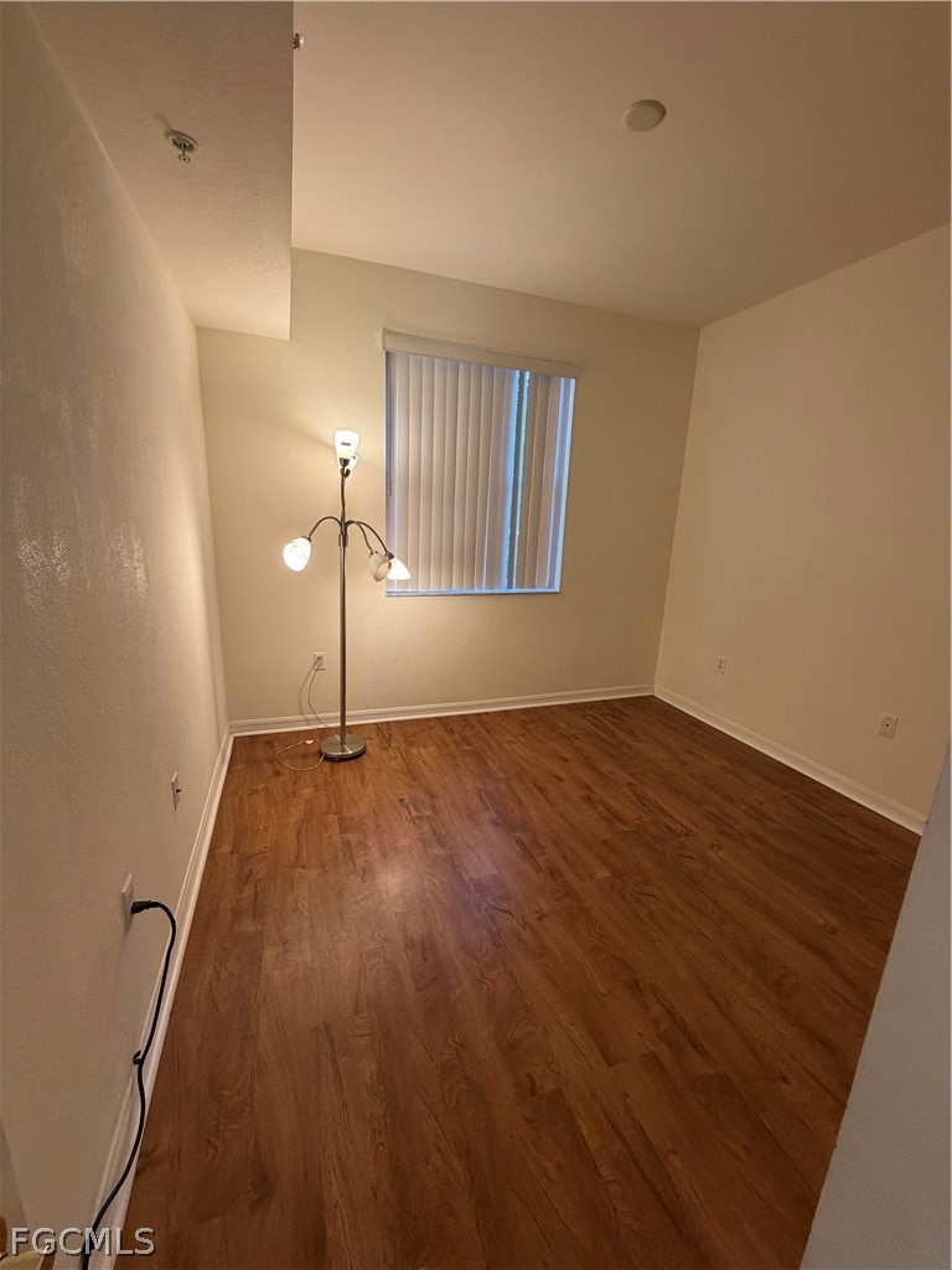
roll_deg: -2.9
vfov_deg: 102.1
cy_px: 635
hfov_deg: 85.7
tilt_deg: -13.5
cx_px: 476
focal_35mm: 14
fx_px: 513
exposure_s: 1/120
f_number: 2.2
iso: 320
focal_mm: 2.22
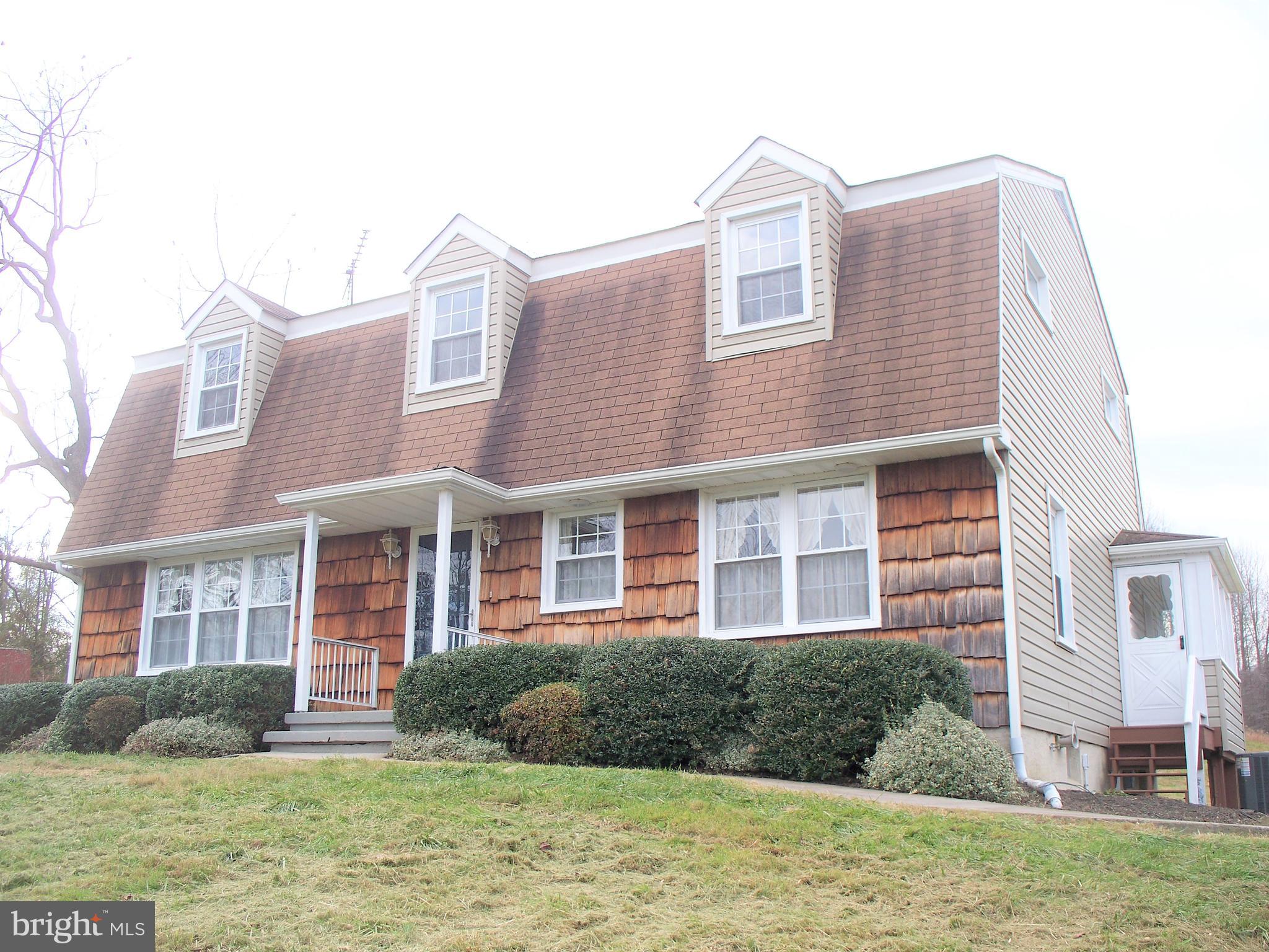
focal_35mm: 36
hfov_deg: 51.4
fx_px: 1320
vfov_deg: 39.7
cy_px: 476
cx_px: 634
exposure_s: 1/160
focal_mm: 7.54
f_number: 2.8
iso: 64
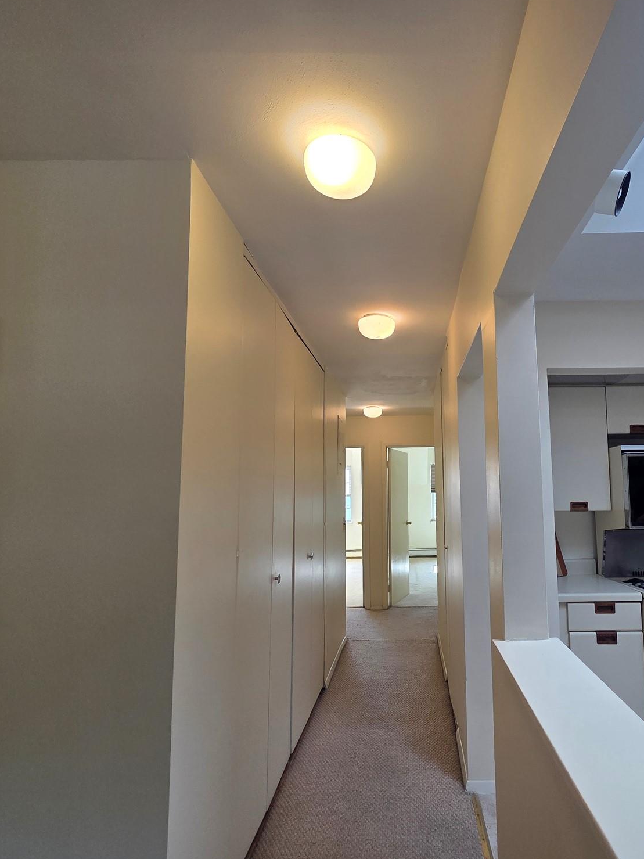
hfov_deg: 70.3
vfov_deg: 87.7
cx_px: 407
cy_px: 438
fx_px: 447
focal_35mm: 18
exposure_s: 1/120
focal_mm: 2.2
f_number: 2.2
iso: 100
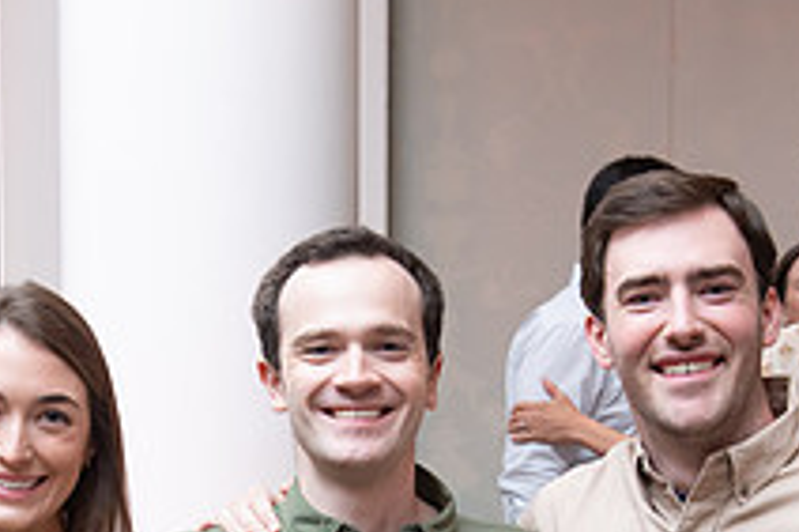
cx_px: 286
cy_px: 719
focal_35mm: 104
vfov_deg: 12.7
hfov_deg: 19.6
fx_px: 2306
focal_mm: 38
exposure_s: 1/100
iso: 3200
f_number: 6.3
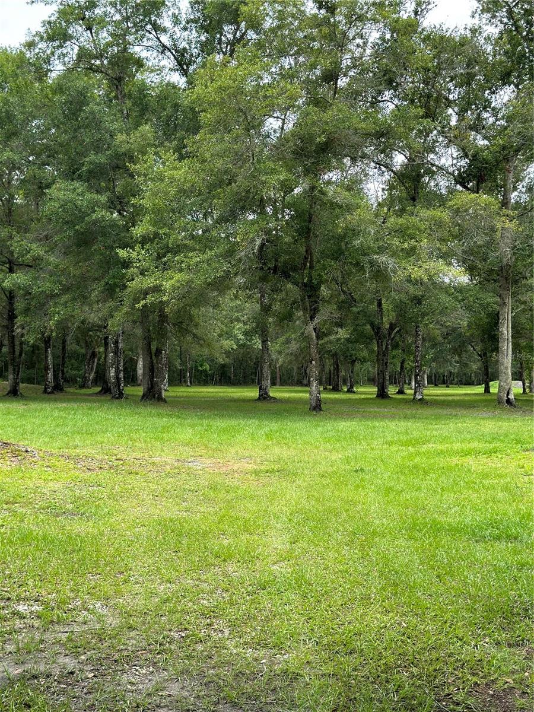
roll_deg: -0.9
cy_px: 356
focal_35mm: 48
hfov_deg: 30.3
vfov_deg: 39.7
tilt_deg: -0.3
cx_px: 267
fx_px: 987
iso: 64
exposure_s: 1/1133
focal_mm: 6.86
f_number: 1.78
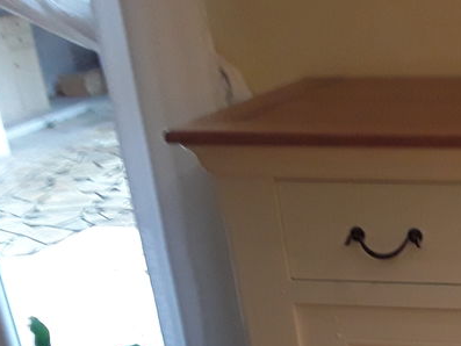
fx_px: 906
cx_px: 546
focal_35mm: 68
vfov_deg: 20.3
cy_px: 408
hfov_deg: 25.7
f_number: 1.9
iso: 125
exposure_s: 1/33
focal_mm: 2.91
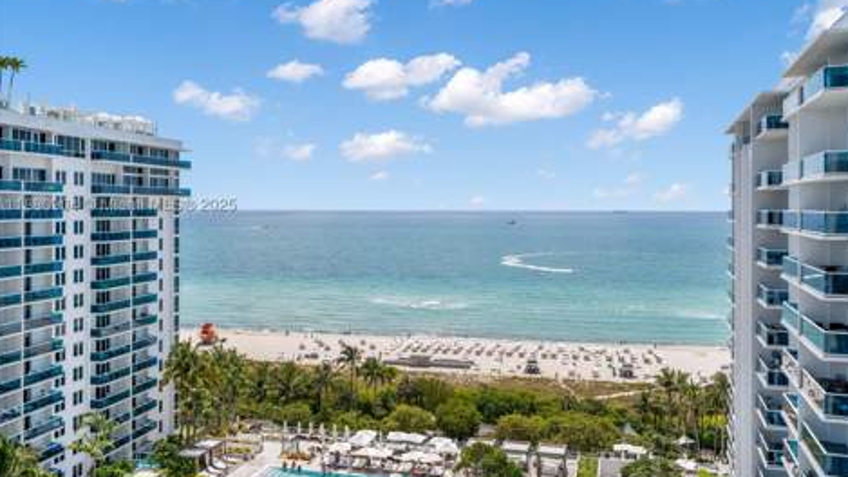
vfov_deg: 38.9
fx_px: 675
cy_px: 207
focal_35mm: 30
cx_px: 425
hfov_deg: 64.3
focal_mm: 28
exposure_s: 1/4000
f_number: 8
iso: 400
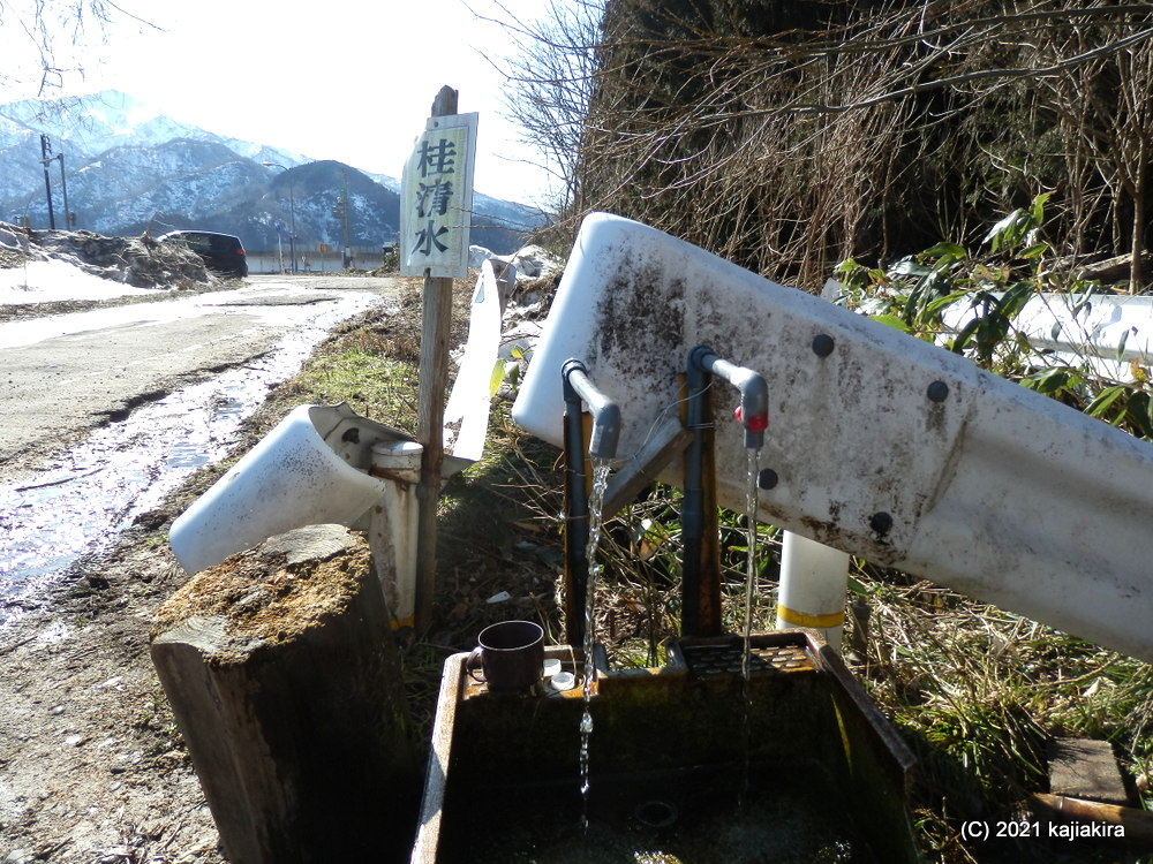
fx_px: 833
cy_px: 432
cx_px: 576
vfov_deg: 54.9
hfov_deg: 69.4
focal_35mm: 25
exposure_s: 1/800
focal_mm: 4.5
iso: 80
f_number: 3
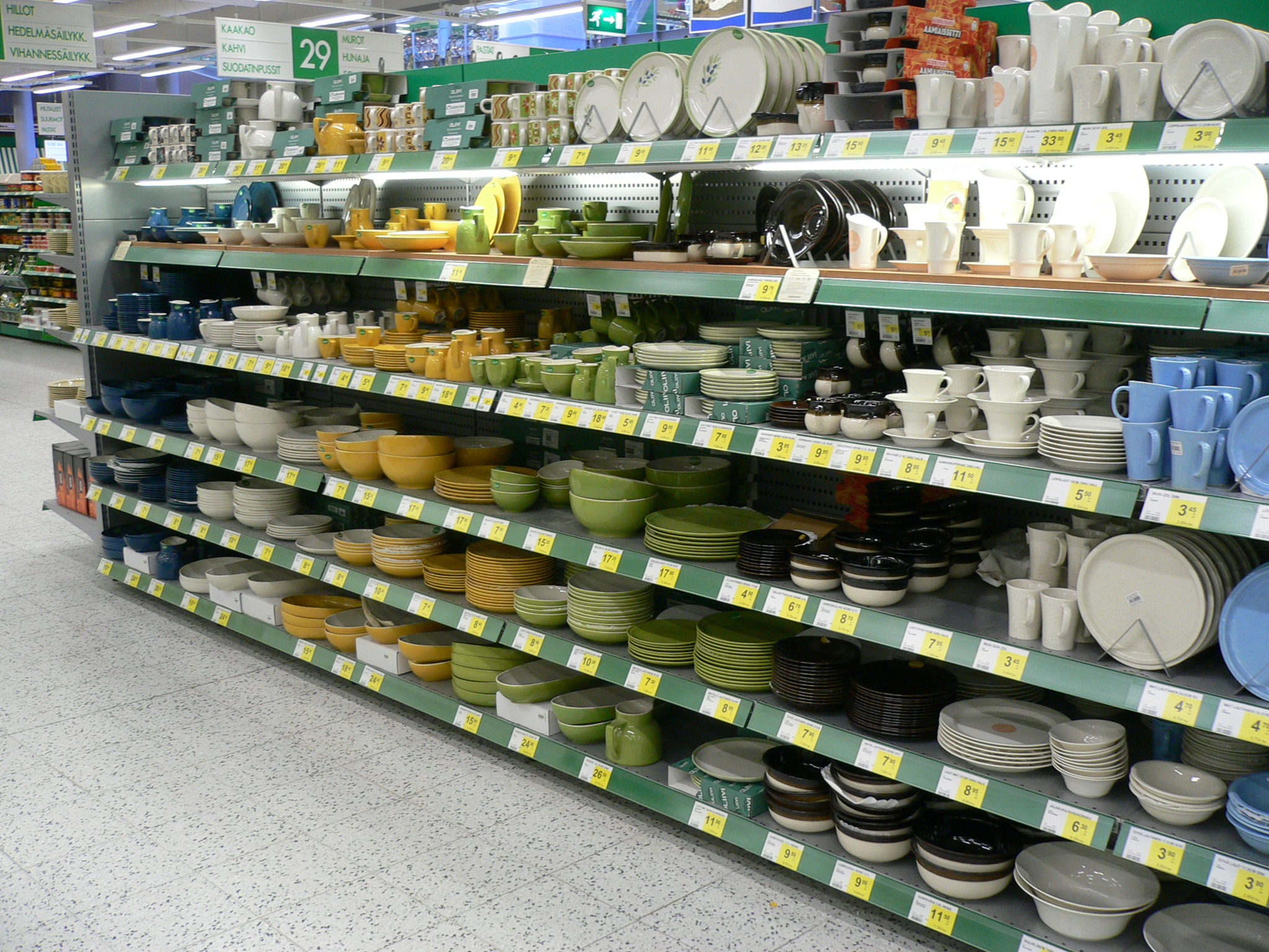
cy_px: 476
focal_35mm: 35
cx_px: 634
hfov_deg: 52.6
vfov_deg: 40.7
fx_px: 1283
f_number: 2.8
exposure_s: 1/25
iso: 100
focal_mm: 5.8
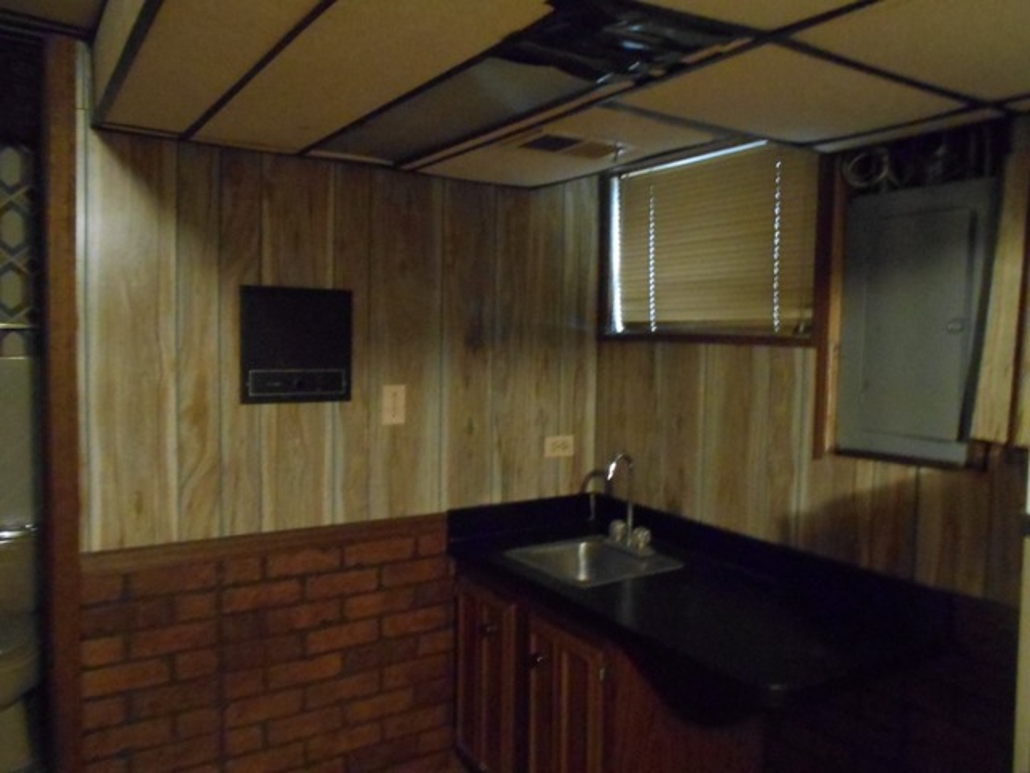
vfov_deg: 53.1
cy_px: 386
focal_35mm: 26
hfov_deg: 67.3
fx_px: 774
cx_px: 515
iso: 800
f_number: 3.2
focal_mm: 4.6
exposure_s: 1/4
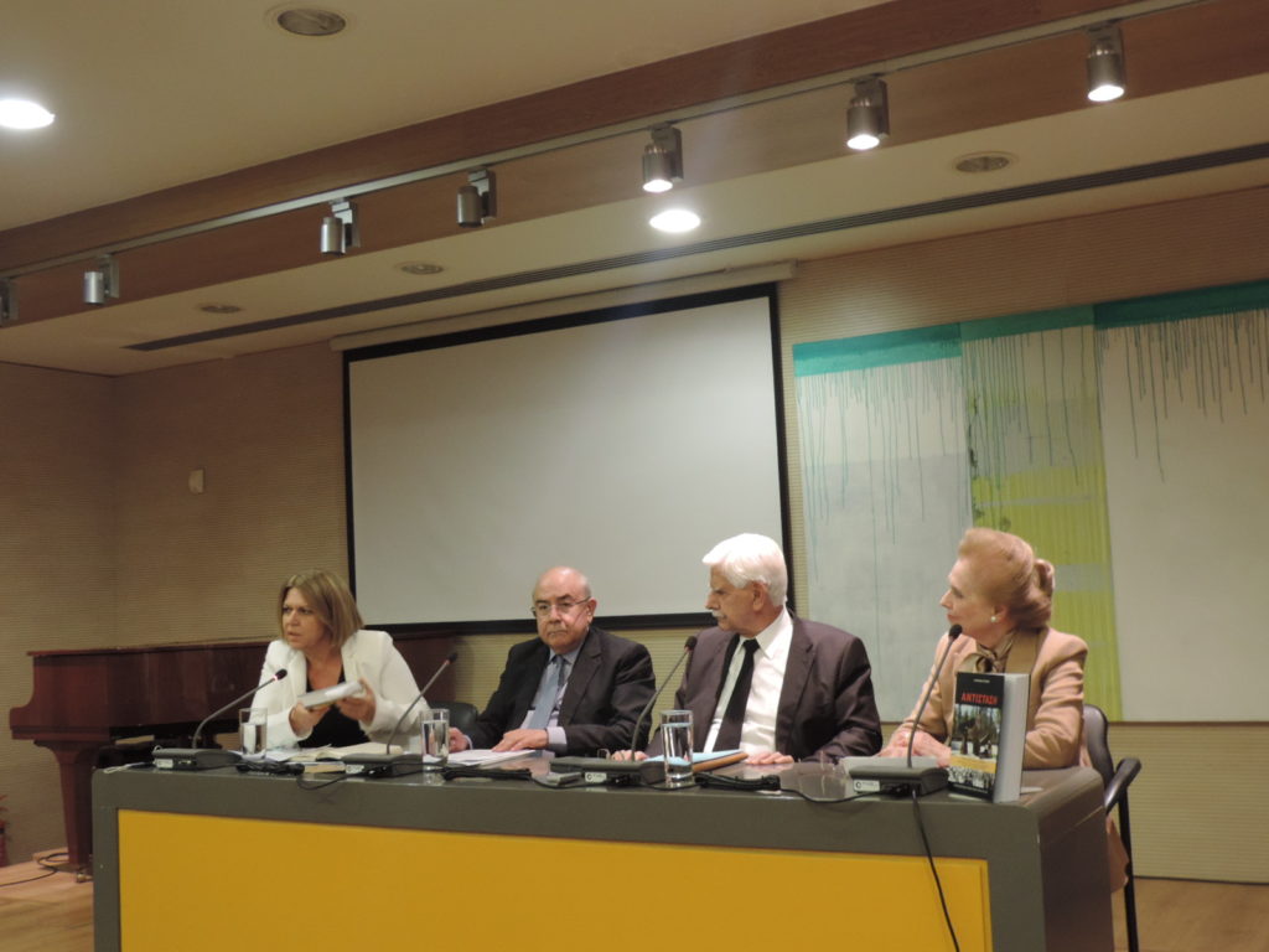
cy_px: 476
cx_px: 634
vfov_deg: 36.0
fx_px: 1466
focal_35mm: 40
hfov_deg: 46.8
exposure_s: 1/25
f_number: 3.3
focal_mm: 7.1
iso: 400
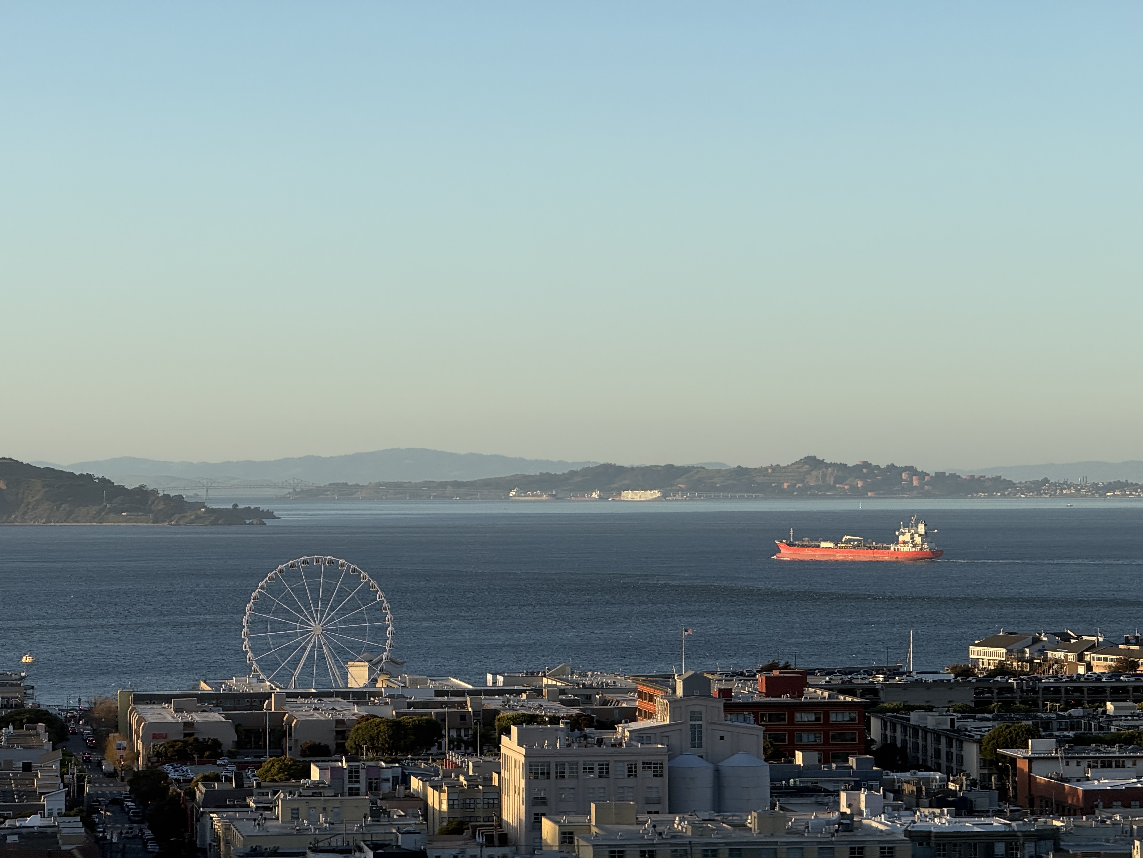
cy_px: 429
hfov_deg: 16.4
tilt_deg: +3.3
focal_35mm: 120
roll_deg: +0.1
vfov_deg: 12.3
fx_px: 3962
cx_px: 572
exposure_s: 1/743
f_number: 2.8
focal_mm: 15.66
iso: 50
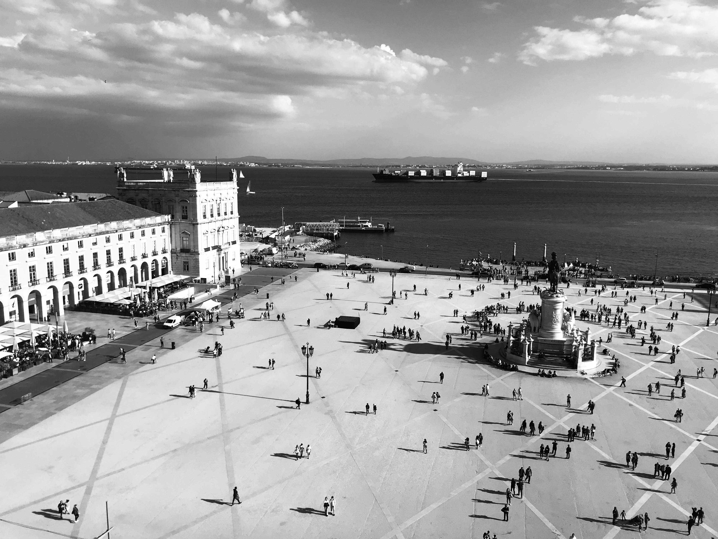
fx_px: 581
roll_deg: -1.4
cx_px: 359
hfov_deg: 63.4
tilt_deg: -8.9
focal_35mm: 28
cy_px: 270
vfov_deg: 49.7
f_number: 1.8
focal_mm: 3.99
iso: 20
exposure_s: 1/3425
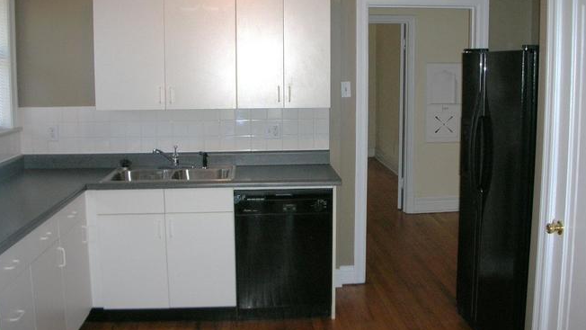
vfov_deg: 30.4
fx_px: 606
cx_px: 295
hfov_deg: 51.6
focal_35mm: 39
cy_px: 149
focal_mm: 5.8
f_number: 3
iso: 96
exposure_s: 1/60.1
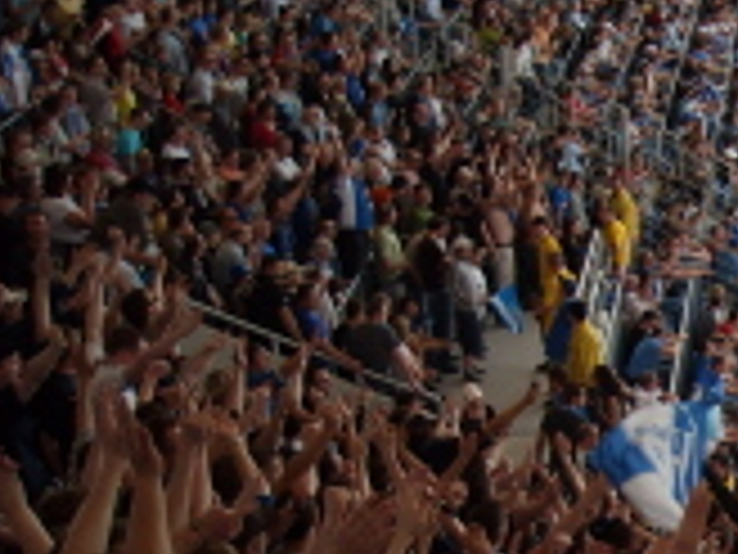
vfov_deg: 13.7
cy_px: 534
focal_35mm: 107
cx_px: 1112
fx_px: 2281
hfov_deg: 16.7
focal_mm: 5.7
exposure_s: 1/218
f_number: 2.8
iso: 64
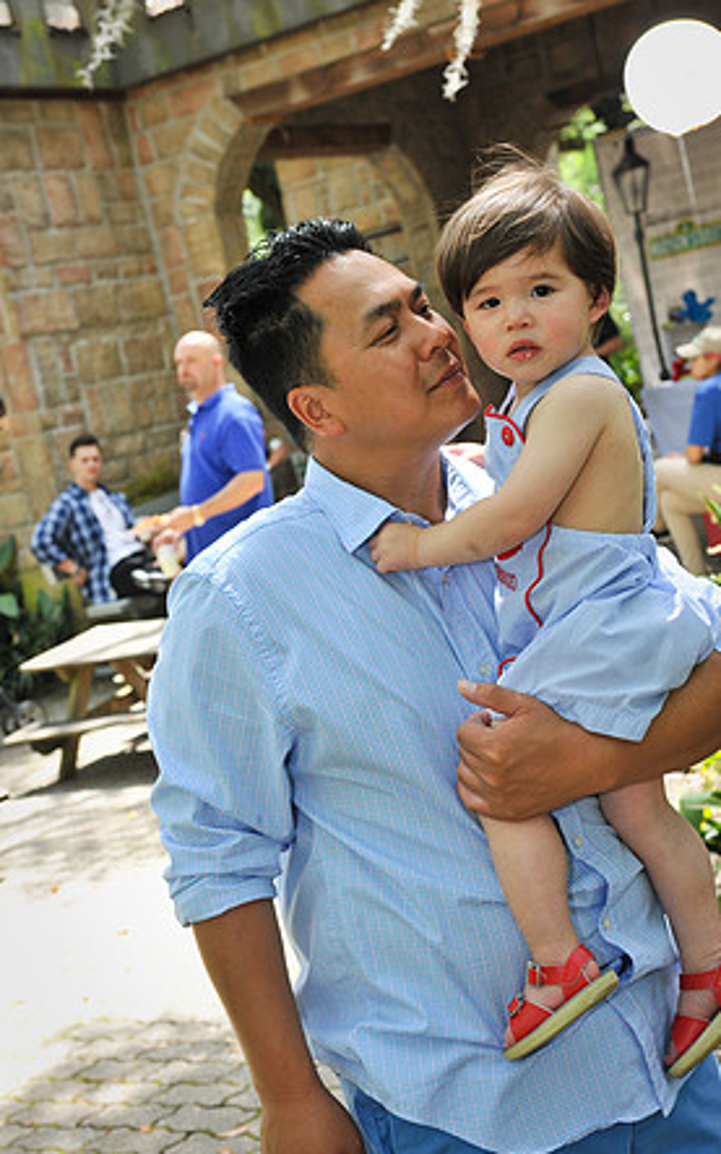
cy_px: 584
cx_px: 381
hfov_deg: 21.0
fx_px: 1949
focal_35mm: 62
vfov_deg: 33.0
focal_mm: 60
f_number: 8
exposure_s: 1/160
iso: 640
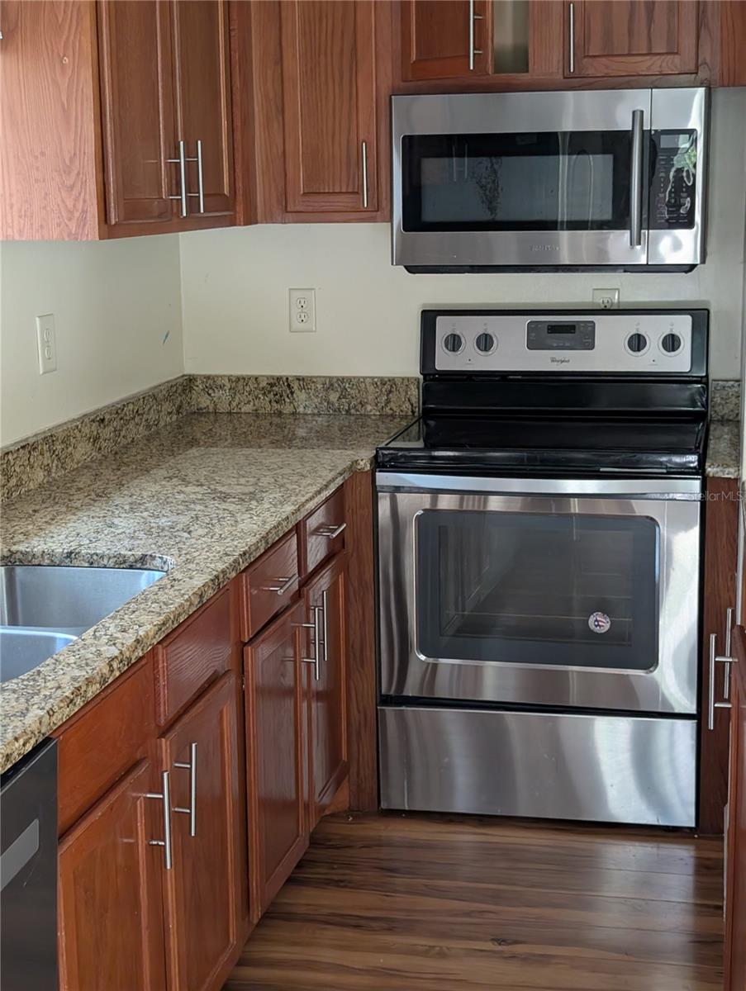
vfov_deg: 38.9
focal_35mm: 49
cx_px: 373
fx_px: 1405
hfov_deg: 29.7
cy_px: 496
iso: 606
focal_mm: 6.9
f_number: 1.68
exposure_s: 1/161
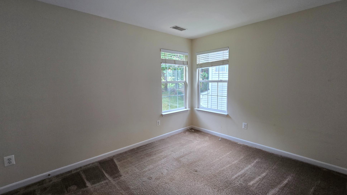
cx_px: 172
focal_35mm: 15
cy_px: 98
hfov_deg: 103.0
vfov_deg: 70.5
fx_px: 138
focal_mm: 2.2
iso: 160
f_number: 2.2
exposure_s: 1/60
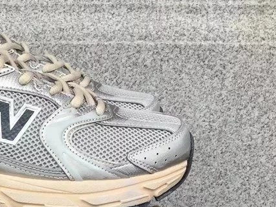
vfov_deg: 22.1
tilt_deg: -19.6
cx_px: 2
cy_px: 185
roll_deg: +0.4
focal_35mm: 65
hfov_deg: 28.1
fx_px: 518
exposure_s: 1/164
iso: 25
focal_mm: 3.3
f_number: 2.4
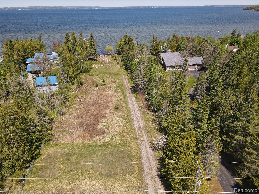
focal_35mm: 24
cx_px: 130
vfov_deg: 56.8
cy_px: 97
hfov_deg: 71.6
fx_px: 180
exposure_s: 1/640
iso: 100
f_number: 2.8
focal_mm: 4.5
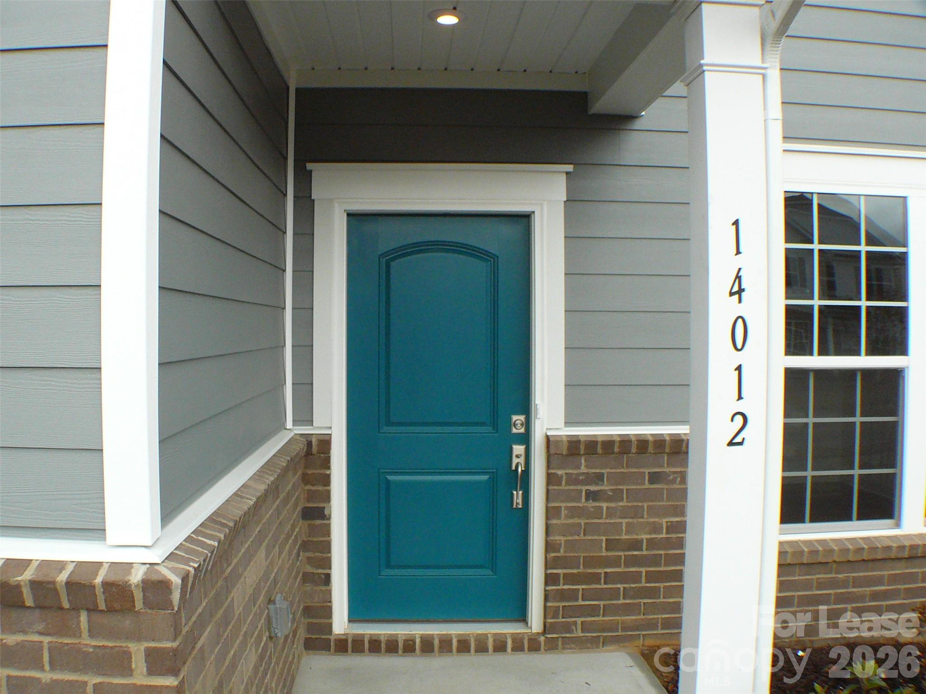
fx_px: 1257
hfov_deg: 40.4
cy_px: 347
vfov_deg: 30.9
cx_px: 463
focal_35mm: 47
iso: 200
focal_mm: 7
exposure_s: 1/1000
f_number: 3.3
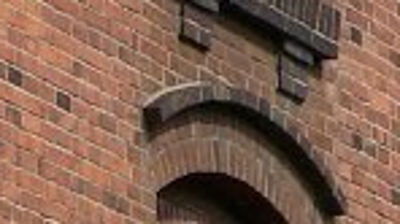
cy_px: -291
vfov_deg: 1.9
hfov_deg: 3.4
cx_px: 562
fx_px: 6667
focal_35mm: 629
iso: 80
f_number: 7.7
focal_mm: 17.4
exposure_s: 1/320
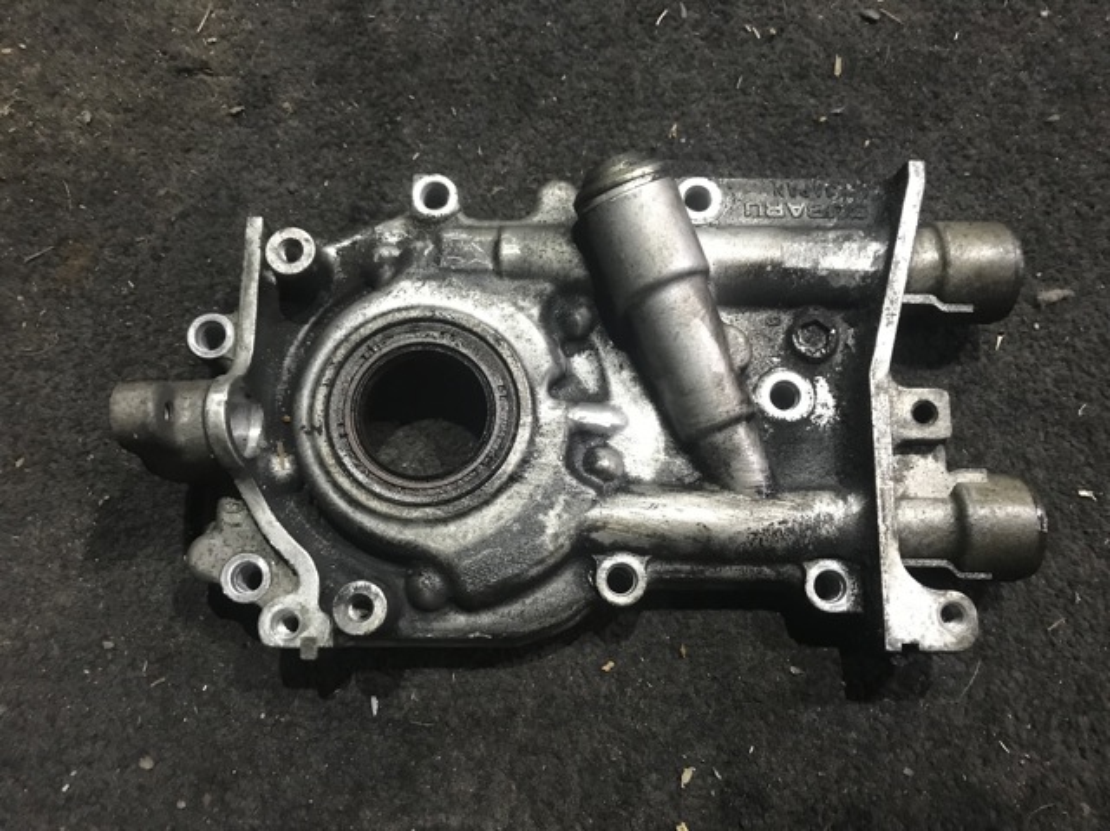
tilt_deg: -78.7
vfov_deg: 49.7
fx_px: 897
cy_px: 416
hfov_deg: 63.5
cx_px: 555
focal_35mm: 28
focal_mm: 3.99
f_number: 1.8
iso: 80
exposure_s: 1/7
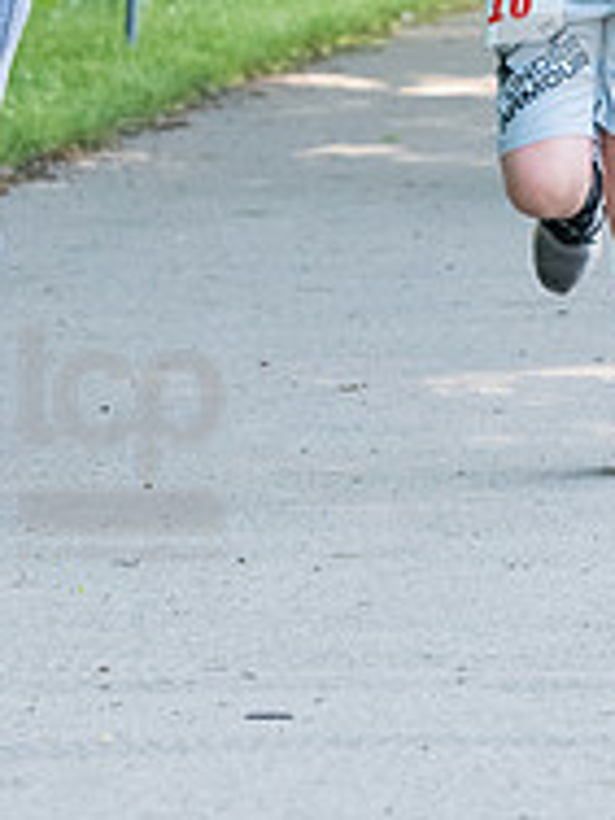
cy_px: -31
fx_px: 12271
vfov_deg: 3.8
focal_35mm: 518
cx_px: 600
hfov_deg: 2.9
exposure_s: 1/1600
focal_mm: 150
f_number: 5.6
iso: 4000
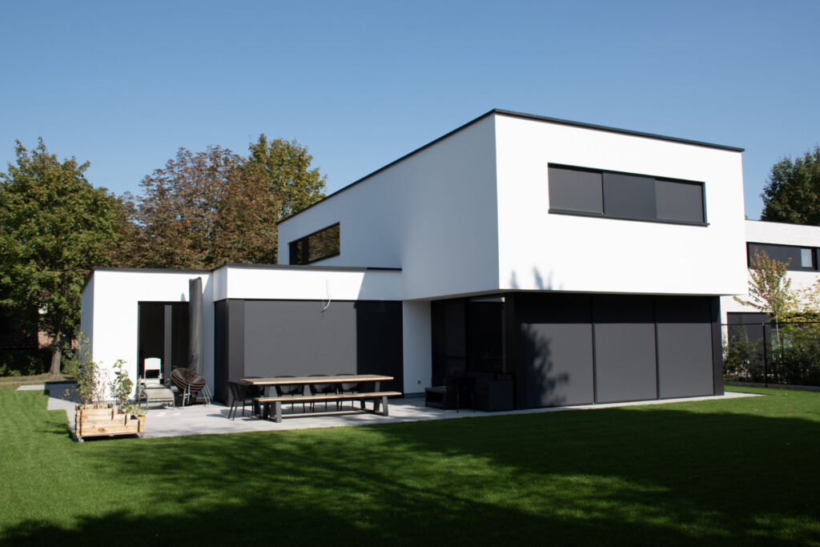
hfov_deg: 61.9
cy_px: 274
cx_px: 410
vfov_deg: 43.6
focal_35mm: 30
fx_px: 683
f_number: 10
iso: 100
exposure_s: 1/200
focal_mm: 20
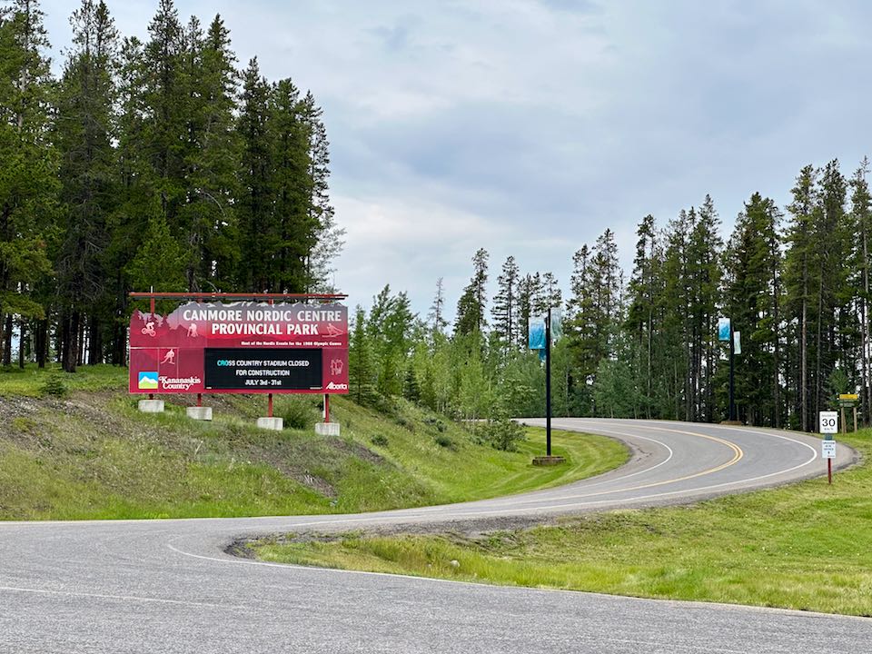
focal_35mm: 77
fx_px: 1940
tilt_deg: +4.8
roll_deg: +0.1
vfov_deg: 19.1
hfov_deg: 25.3
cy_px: 327
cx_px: 436
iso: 32
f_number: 2.8
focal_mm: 9
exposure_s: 1/187
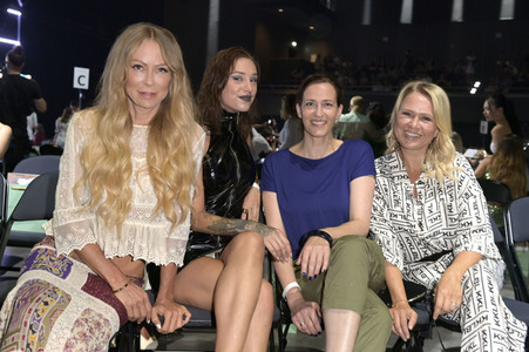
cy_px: 176
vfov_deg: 36.8
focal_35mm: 36
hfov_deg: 53.2
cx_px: 264
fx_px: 529
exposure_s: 1/50
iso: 2000
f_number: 4
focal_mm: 36
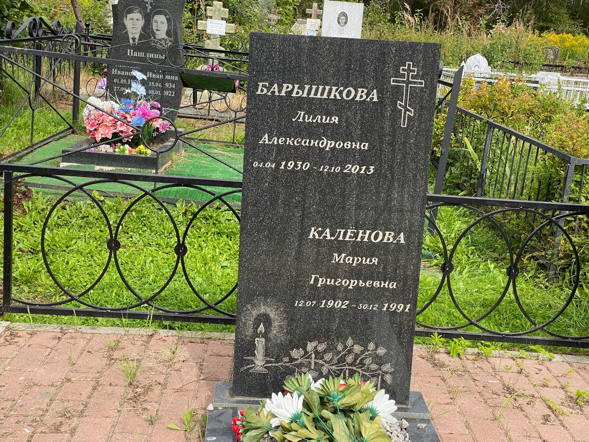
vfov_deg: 28.0
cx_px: 294
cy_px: 221
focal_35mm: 52
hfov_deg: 36.8
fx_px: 885
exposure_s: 1/749
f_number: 2
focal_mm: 6
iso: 20
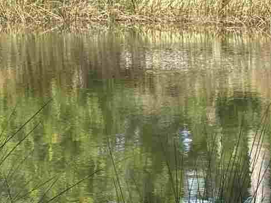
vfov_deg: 4.5
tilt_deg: -9.4
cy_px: 315
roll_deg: -0.5
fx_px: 2582
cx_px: 234
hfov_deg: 6.0
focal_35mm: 330
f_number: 2.8
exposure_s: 1/156
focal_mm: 9
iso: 25
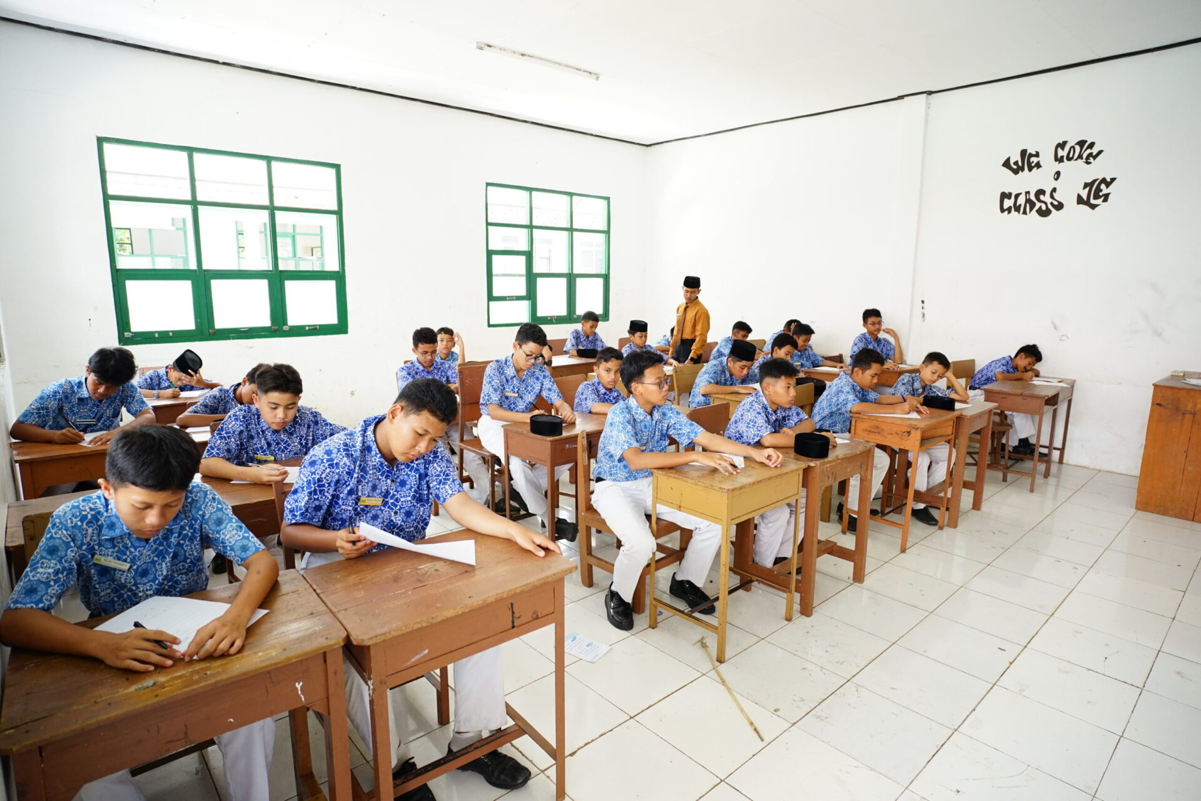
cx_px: 600
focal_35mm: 20
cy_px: 400
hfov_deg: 84.0
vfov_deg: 61.9
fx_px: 667
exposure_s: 1/125
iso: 800
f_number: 4
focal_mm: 20
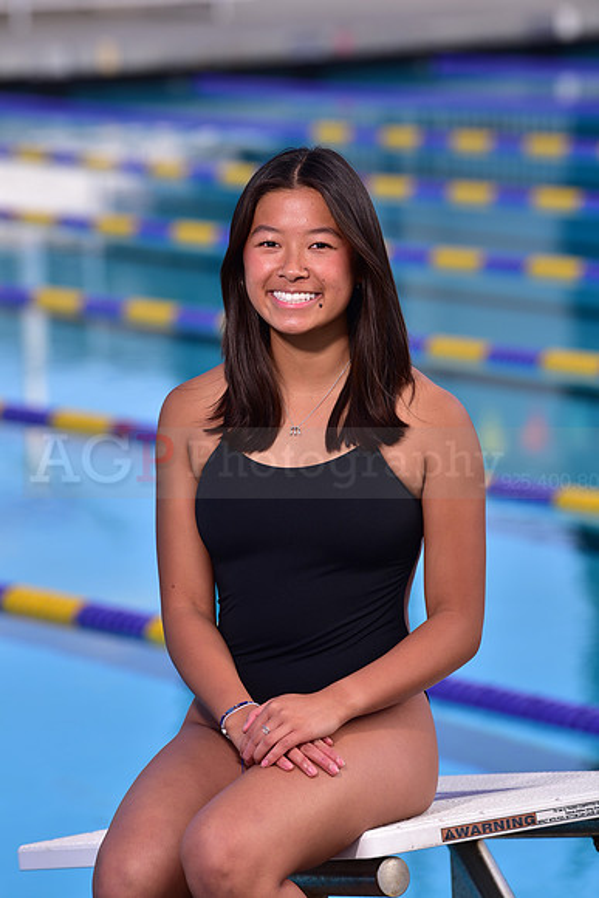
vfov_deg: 10.3
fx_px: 4988
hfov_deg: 6.9
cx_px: 300
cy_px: 449
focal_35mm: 200
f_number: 5.6
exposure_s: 1/250
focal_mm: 200
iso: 80
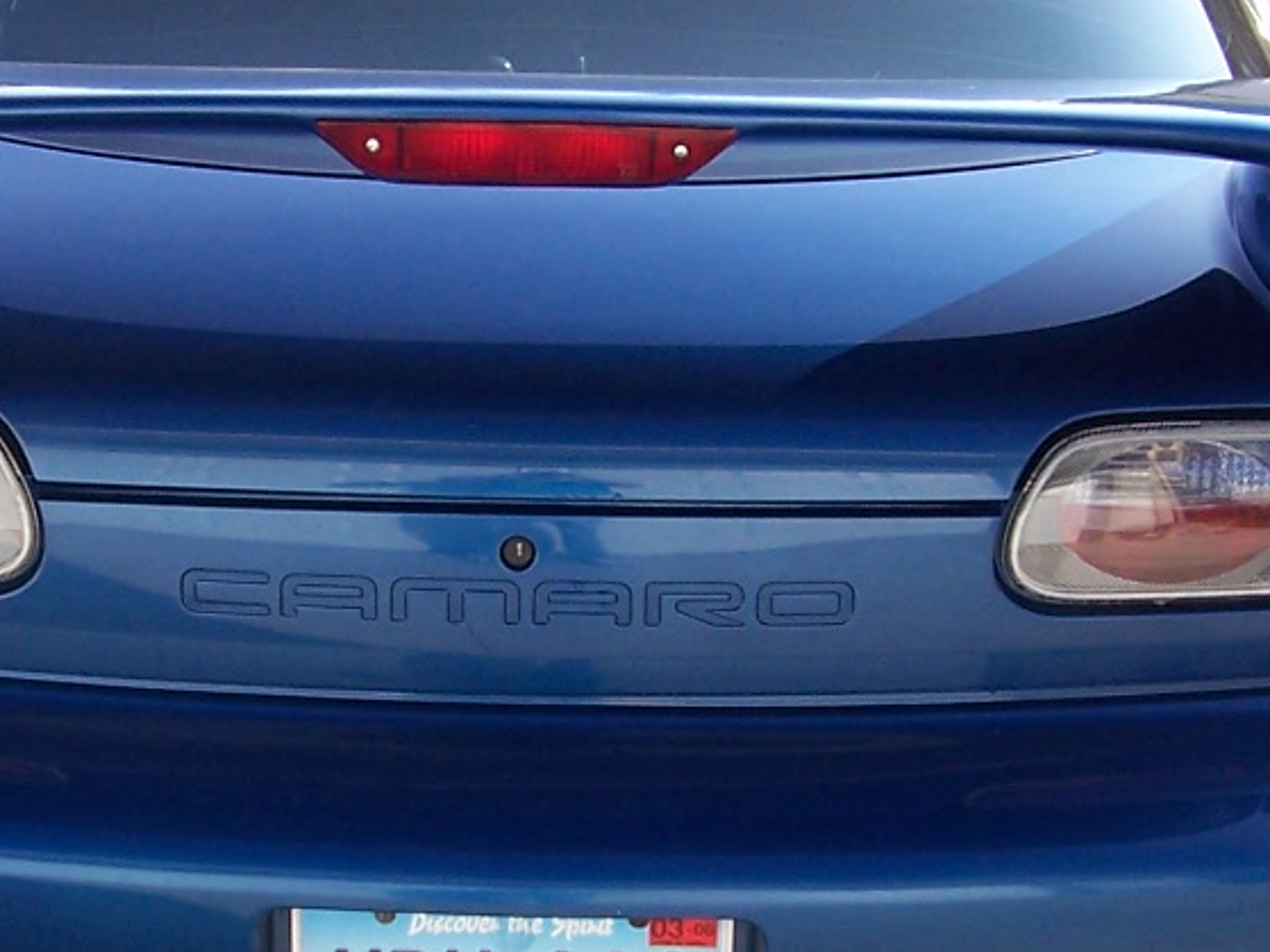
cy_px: 525
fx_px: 3338
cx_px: 441
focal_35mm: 91
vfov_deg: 16.2
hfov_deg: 21.5
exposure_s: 1/250
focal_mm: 5.6
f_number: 5.6
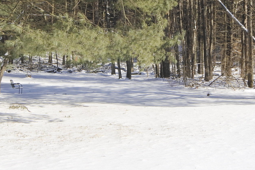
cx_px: 111
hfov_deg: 30.5
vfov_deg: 20.6
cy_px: 62
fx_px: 468
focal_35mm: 66
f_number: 5.3
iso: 160
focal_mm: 11.3
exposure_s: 1/800
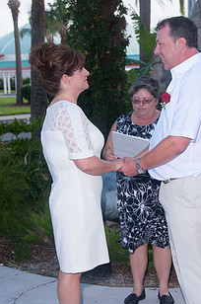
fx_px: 665
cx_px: 131
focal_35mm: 79
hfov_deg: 17.2
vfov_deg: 25.7
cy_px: 174
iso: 200
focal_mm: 36
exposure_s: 1/250
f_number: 5.6
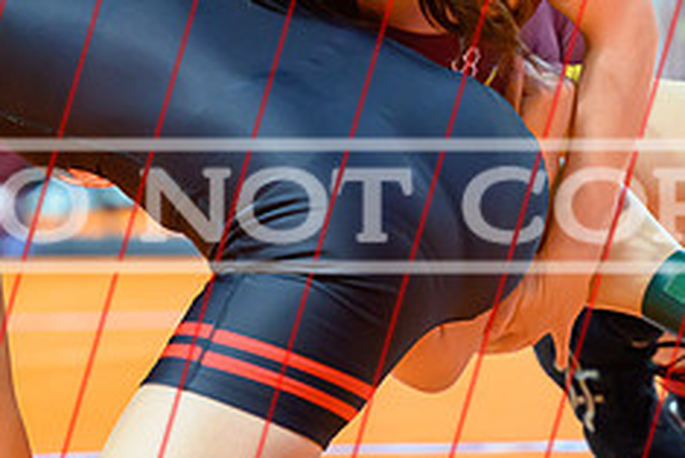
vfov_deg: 3.5
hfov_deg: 5.3
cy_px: 165
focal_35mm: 390
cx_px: 335
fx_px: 7425
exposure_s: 1/640
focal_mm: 125
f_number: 2.8
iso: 4000
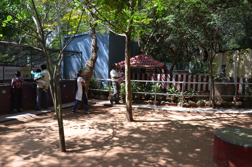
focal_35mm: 27
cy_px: 84
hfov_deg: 67.5
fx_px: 189
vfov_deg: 47.7
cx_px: 126
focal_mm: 18
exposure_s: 1/320
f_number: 10
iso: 1000
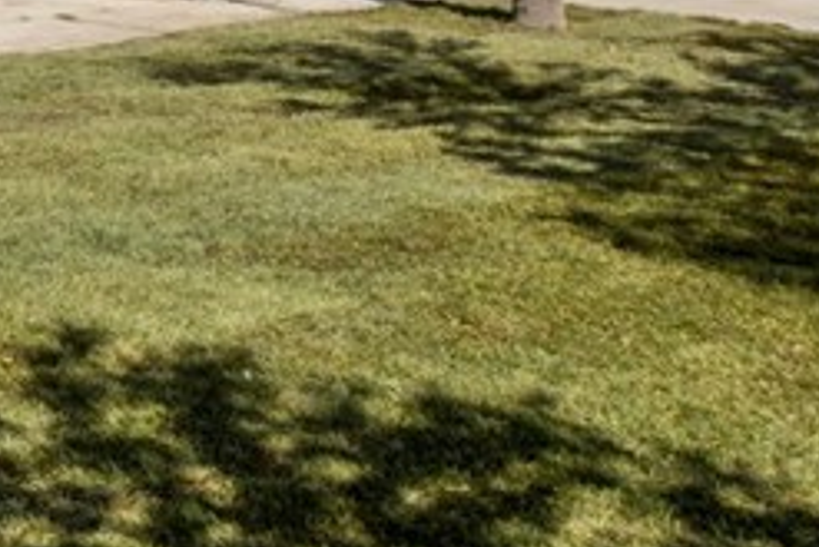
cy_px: -366
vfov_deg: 14.8
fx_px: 1889
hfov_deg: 21.0
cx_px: -381
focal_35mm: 83
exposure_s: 1/140
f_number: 11
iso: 200
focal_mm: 13.2
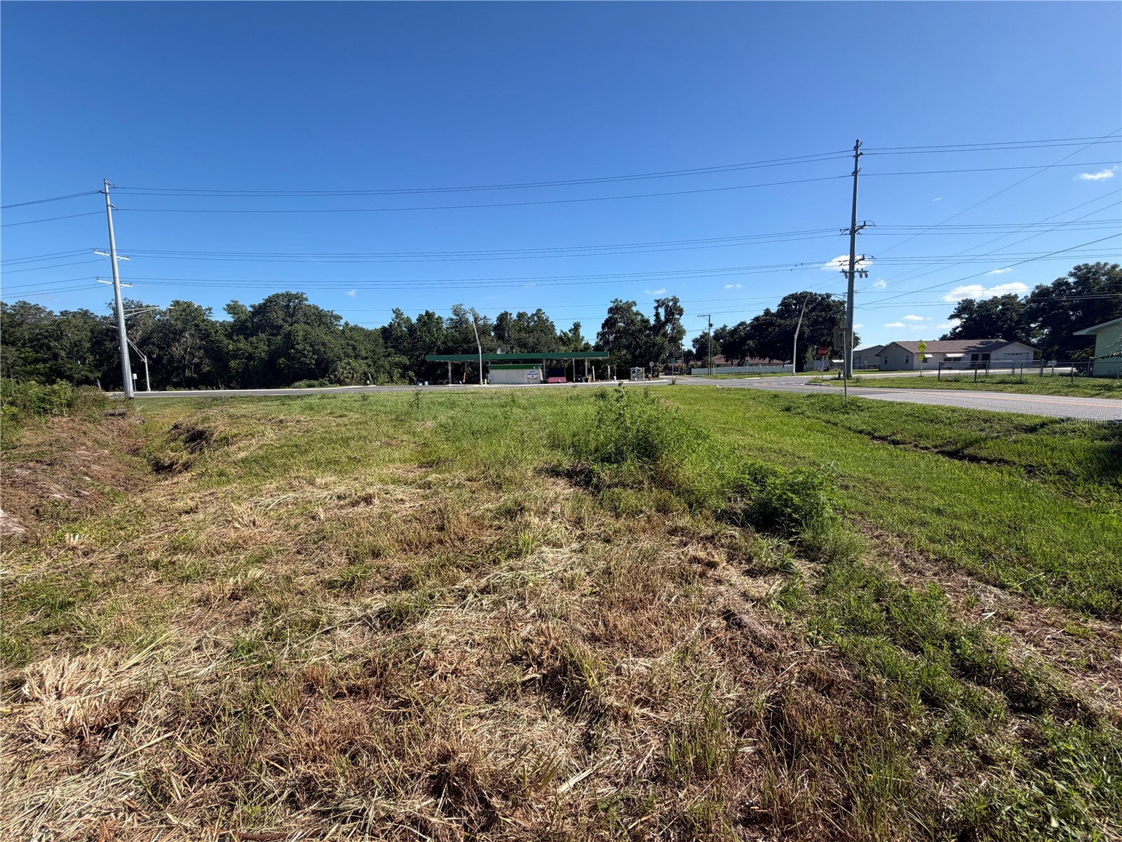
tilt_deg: -5.9
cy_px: 421
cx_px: 561
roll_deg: +0.9
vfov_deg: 85.7
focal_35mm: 14
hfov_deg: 102.1
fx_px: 454
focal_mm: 2.22
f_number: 2.2
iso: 25
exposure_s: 1/770
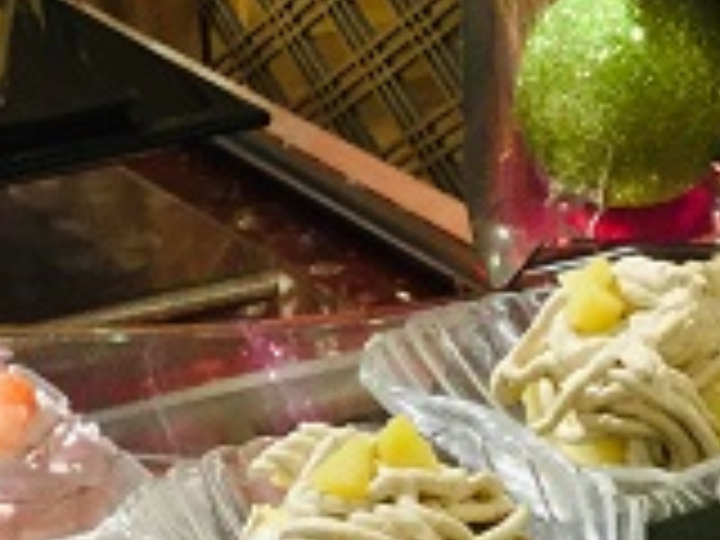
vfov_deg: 9.2
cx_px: -38
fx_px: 3286
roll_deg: +5.1
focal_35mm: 158
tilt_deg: -26.5
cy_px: 700
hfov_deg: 12.3
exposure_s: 1/30
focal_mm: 3.3
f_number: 2.4
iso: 80
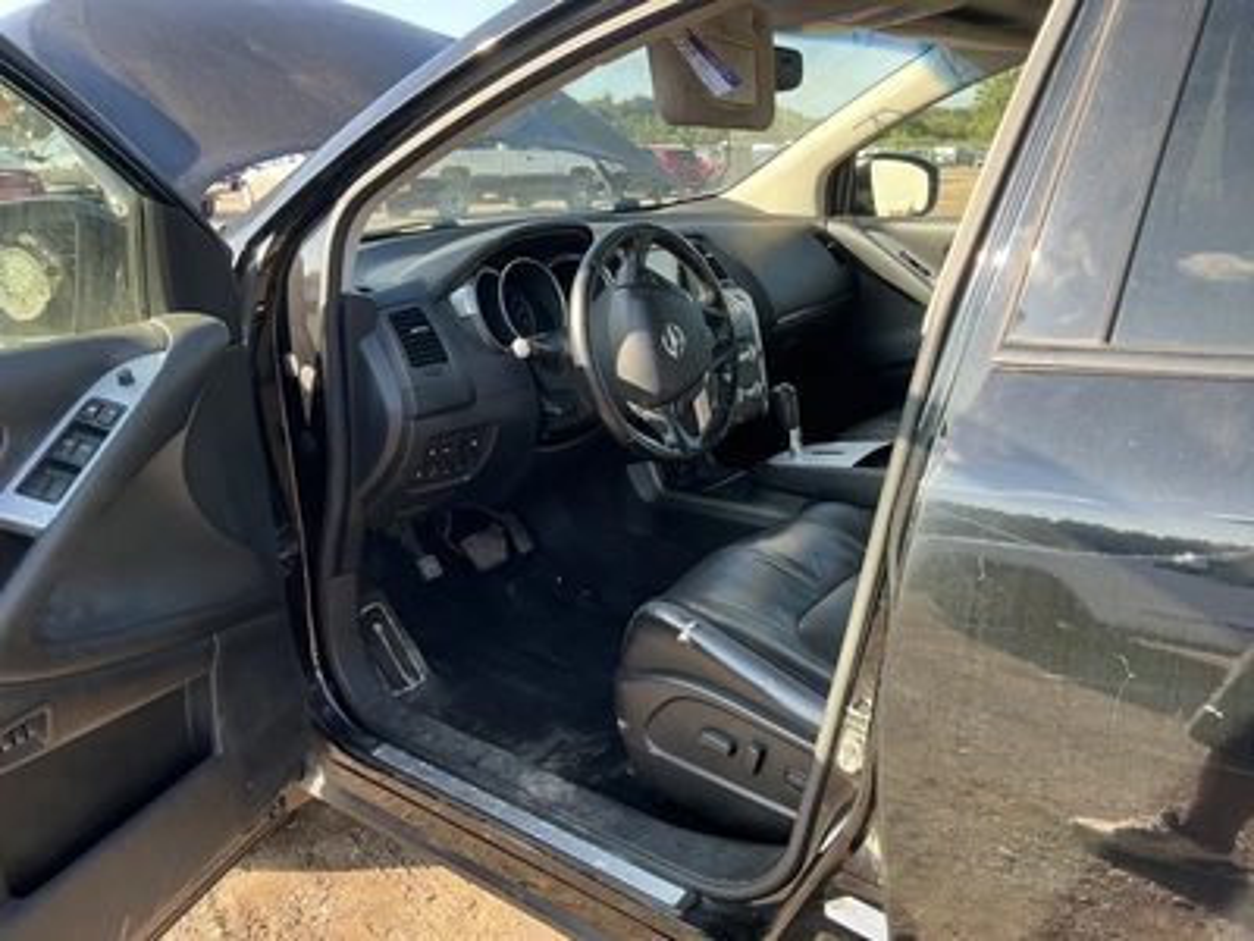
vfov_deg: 49.7
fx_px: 1014
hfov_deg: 63.4
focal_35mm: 28
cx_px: 627
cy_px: 470
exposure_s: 1/162
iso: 32
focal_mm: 3
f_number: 1.8
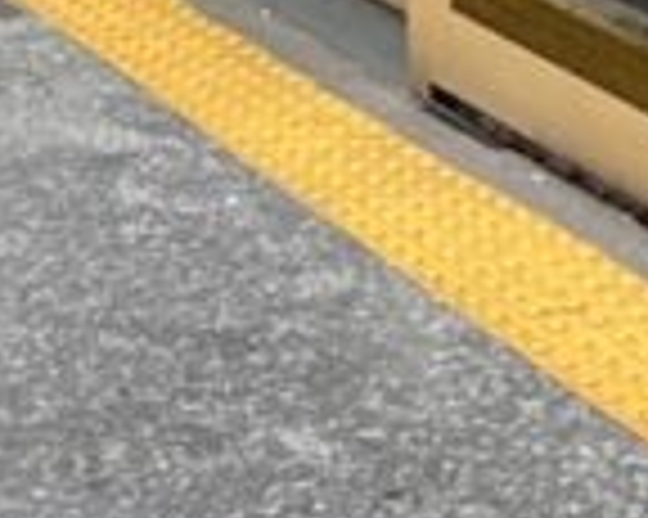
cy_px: -712
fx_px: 3718
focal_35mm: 194
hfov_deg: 9.5
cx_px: -477
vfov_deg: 7.5
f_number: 1.8
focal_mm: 3.99
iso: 250
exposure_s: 1/40
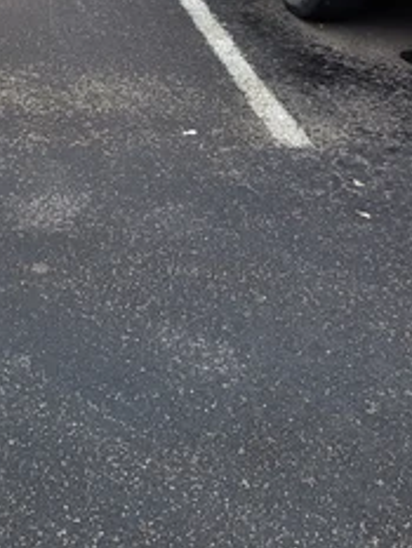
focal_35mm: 67
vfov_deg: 26.6
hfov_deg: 20.4
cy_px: -59
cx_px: -92
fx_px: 1062
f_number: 1.8
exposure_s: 1/276
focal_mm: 5.4
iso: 40
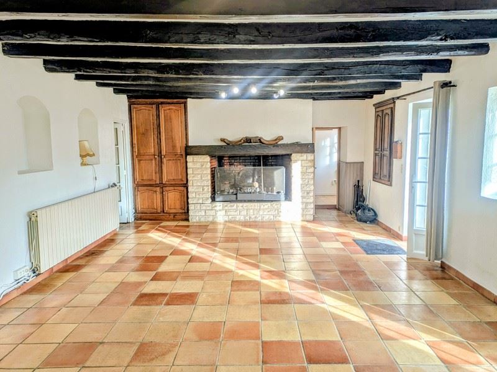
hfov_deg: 69.4
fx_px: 359
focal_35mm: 25
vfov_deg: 54.9
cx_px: 248
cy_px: 186
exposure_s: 1/189
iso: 52
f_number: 1.89
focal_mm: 5.43
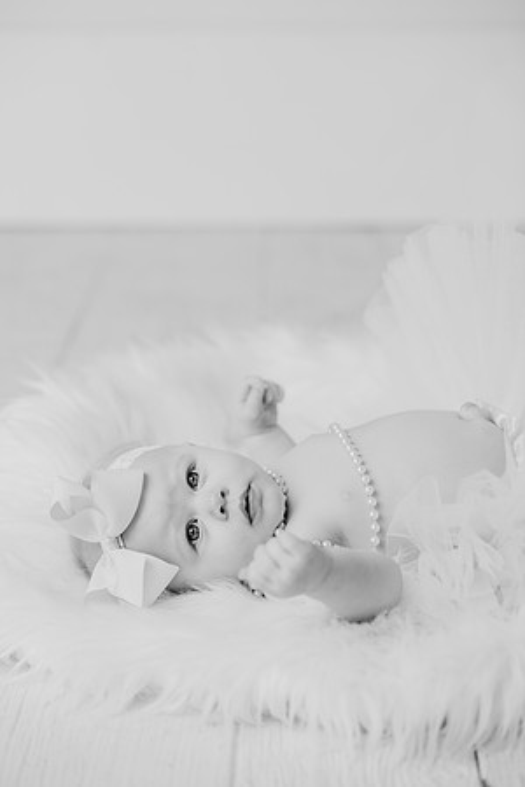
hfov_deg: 16.1
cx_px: 262
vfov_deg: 23.9
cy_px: 394
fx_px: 1859
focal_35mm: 85
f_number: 2.8
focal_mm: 85
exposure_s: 1/125
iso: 100
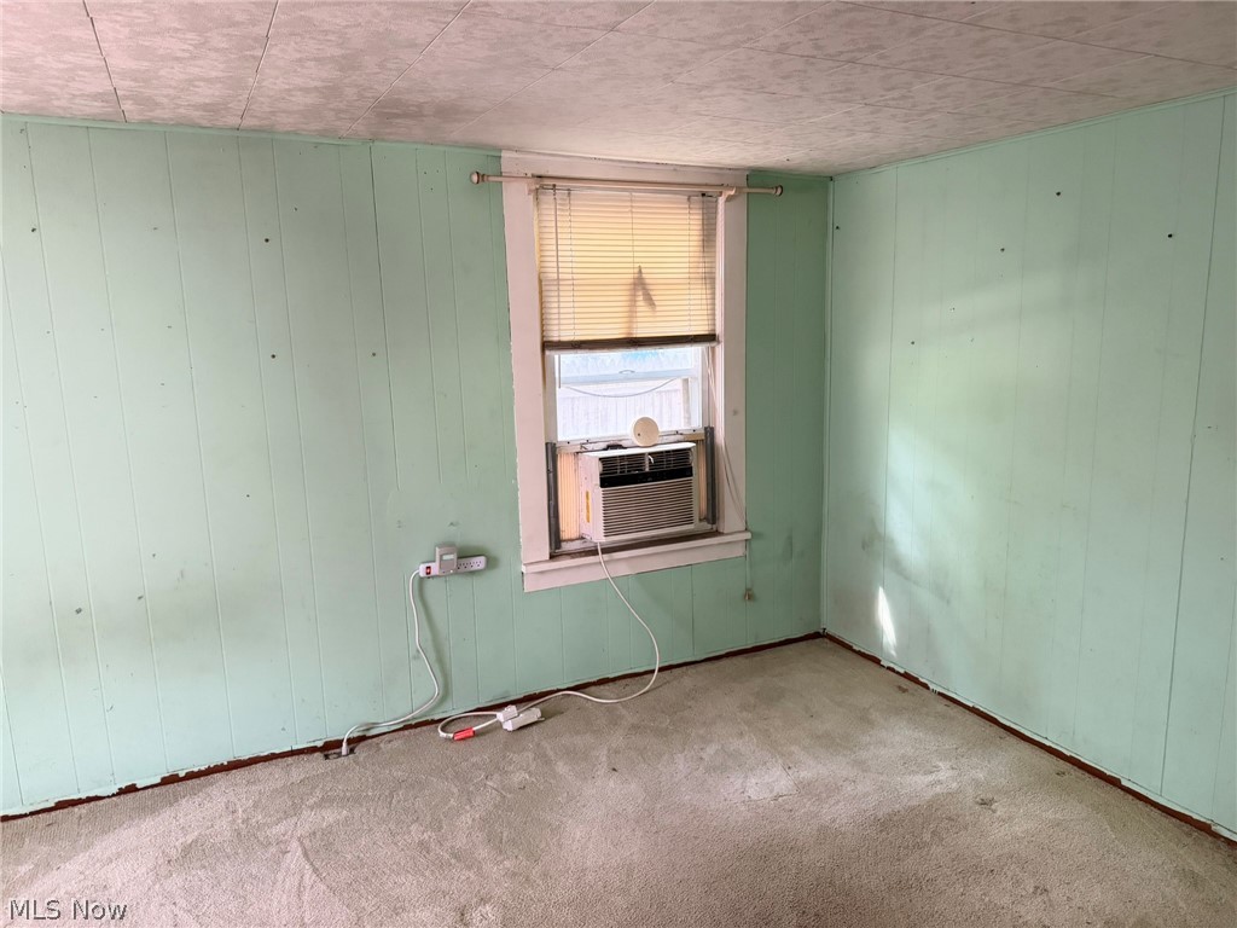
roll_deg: +1.5
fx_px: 858
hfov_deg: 71.6
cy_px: 464
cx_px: 618
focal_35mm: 24
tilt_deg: -10.0
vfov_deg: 56.8
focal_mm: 6.76
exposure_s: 1/40
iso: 640
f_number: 1.78
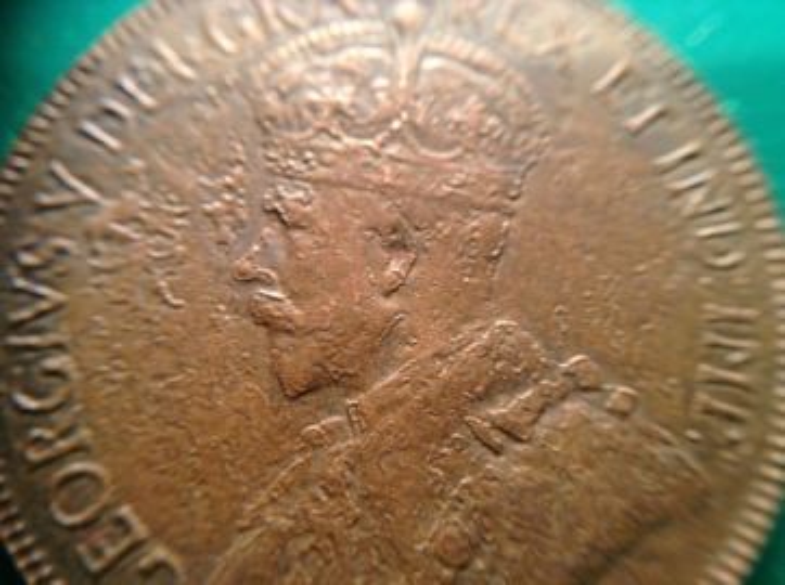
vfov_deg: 42.8
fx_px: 747
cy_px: 292
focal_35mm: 33
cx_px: 392
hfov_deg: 55.4
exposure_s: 1/24
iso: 64
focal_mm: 3.3
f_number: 2.4
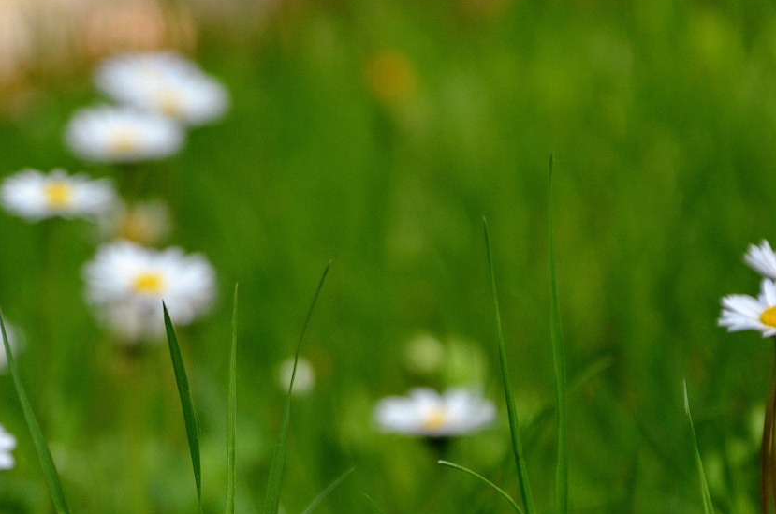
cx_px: 148
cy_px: 317
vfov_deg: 4.5
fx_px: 6538
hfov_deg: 6.8
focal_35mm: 304
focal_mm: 105
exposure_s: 1/200
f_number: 7.1
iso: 200
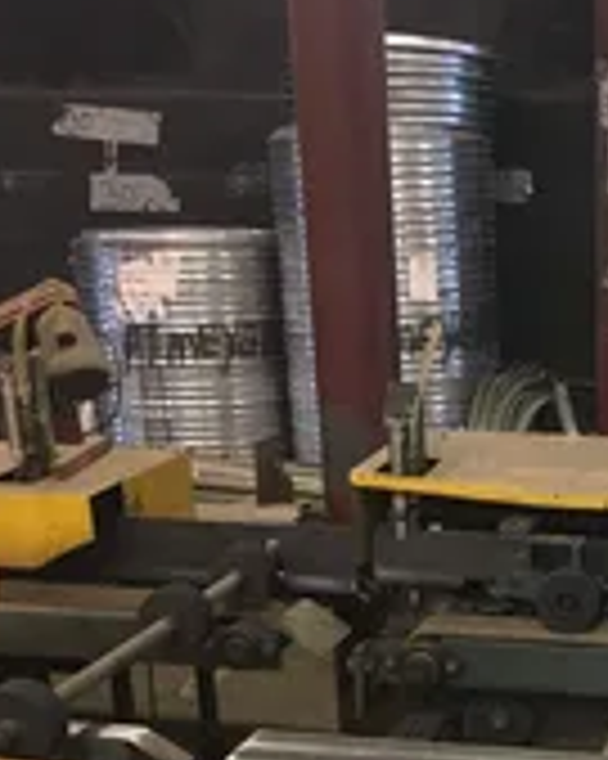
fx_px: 1508
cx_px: 613
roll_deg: -0.9
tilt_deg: -23.5
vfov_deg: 26.2
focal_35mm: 67
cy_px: 827
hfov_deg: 21.9
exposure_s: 1/30
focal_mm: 4.15
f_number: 2.2
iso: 160
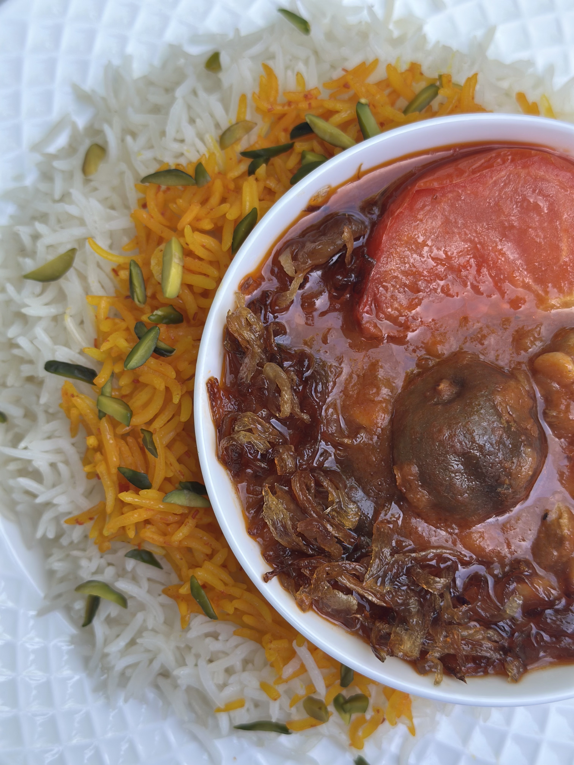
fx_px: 1061
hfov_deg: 30.3
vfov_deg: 39.7
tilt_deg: -86.9
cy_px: 382
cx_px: 287
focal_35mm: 48
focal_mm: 6.86
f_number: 1.78
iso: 80
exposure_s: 1/258
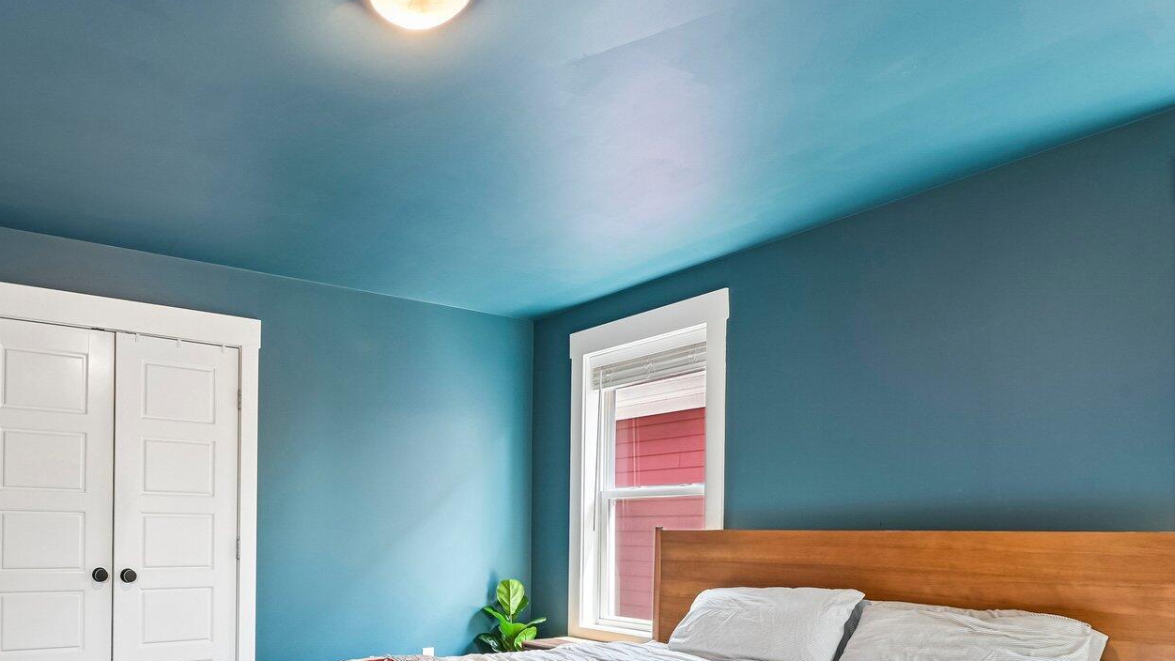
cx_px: 332
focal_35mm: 24
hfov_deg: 72.4
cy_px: 538
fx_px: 748
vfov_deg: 45.1
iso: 200
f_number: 9
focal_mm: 14
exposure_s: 1/3.33
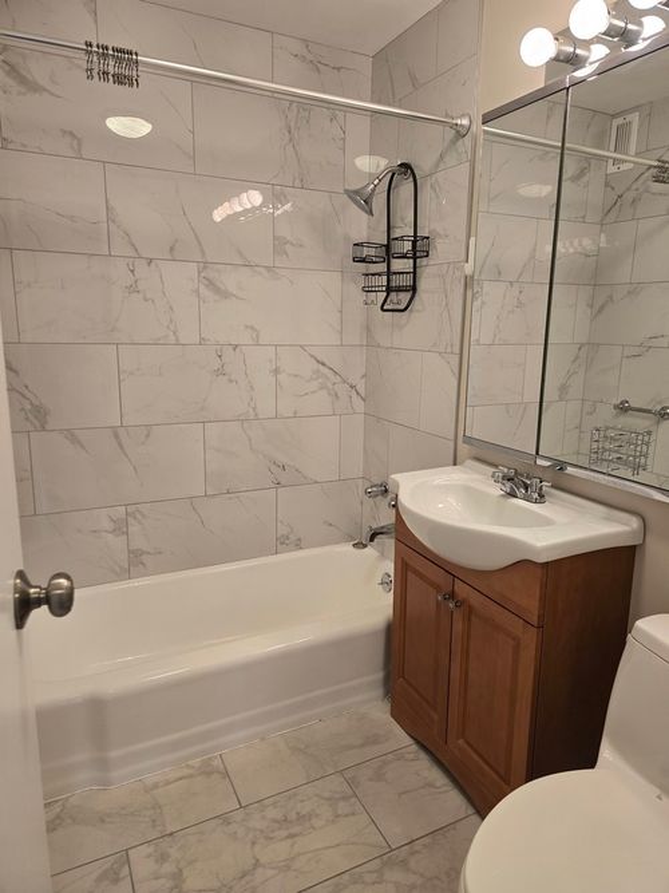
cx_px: 334
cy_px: 446
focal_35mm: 23
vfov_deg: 73.9
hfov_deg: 58.9
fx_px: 593
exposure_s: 1/120
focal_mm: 6.3
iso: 125
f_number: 1.7
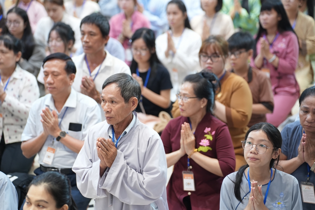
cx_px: 158
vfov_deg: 13.3
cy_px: 105
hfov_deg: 19.8
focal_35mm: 103
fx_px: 901
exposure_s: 1/100
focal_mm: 103
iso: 2000
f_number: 2.8
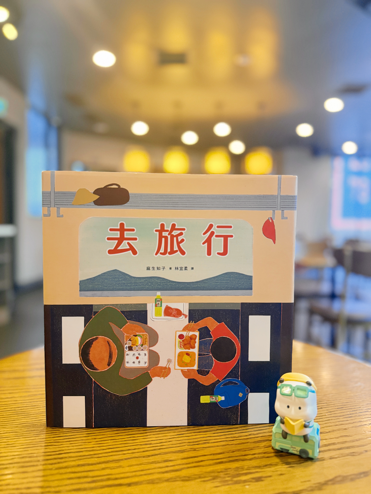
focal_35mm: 24
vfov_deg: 71.6
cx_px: 186
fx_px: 343
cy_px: 247
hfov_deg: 56.8
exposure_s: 1/60
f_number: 1.78
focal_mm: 6.76
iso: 500
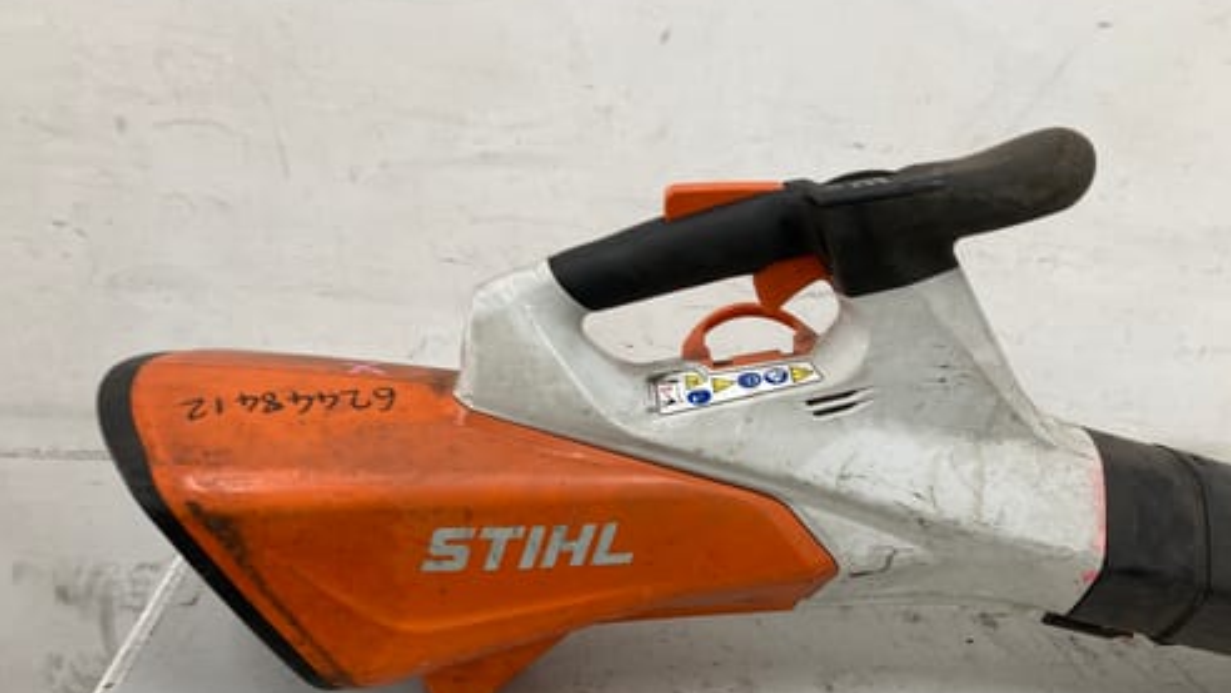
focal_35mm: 31
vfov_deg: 37.6
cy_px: 434
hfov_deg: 62.6
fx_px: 1012
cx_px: 618
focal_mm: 3.99
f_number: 1.8
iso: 80
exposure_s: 1/100
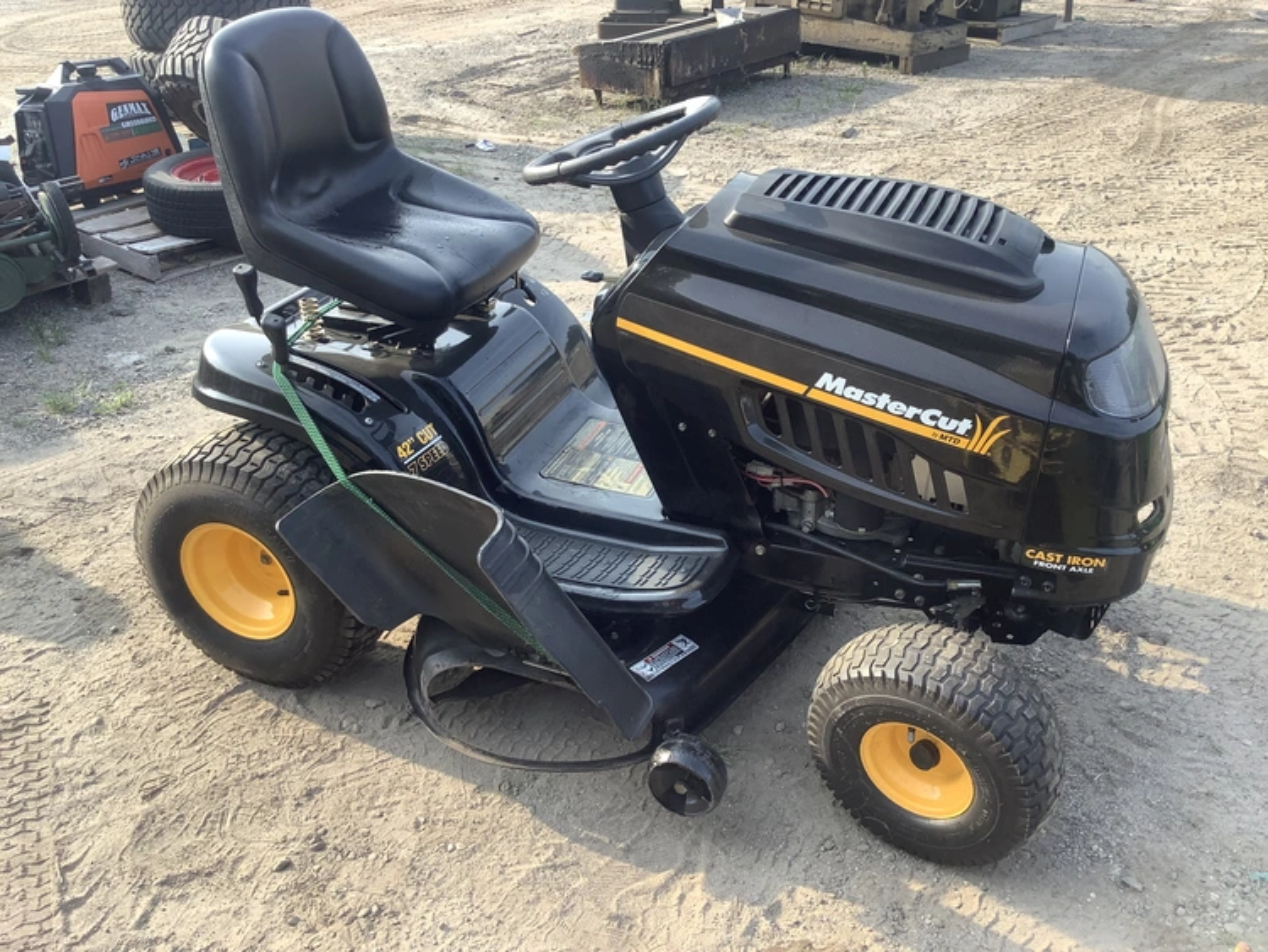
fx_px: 1136
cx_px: 634
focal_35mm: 31
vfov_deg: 45.5
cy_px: 476
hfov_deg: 58.3
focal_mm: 3.3
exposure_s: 1/189
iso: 25
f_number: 2.4
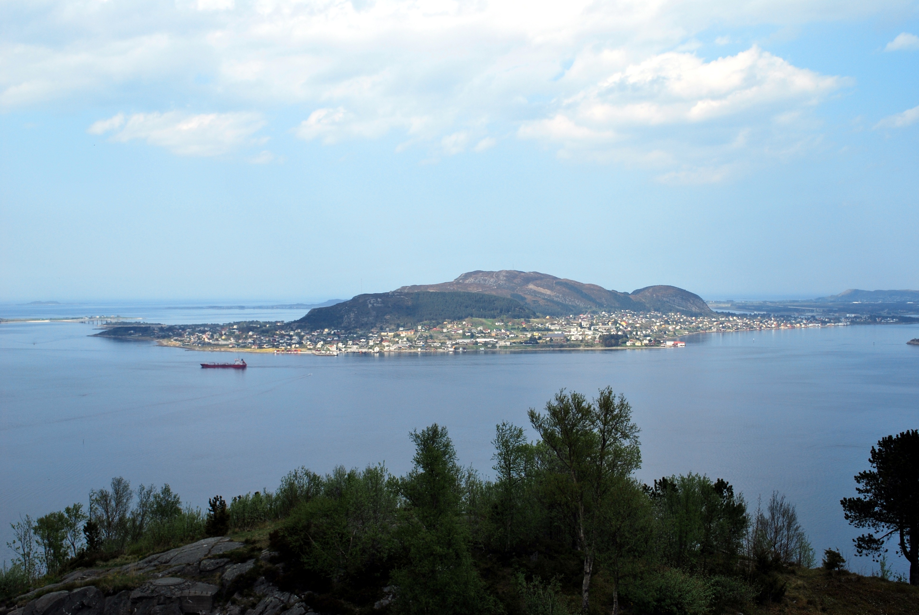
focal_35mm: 48
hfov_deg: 41.1
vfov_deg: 28.2
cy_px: 308
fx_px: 1227
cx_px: 460
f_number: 10
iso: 125
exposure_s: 1/250
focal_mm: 32
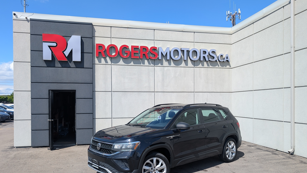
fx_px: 220
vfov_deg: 42.6
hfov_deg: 69.9
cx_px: 153
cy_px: 106
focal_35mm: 27
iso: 23
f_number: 1.68
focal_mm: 6.9
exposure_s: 1/1018
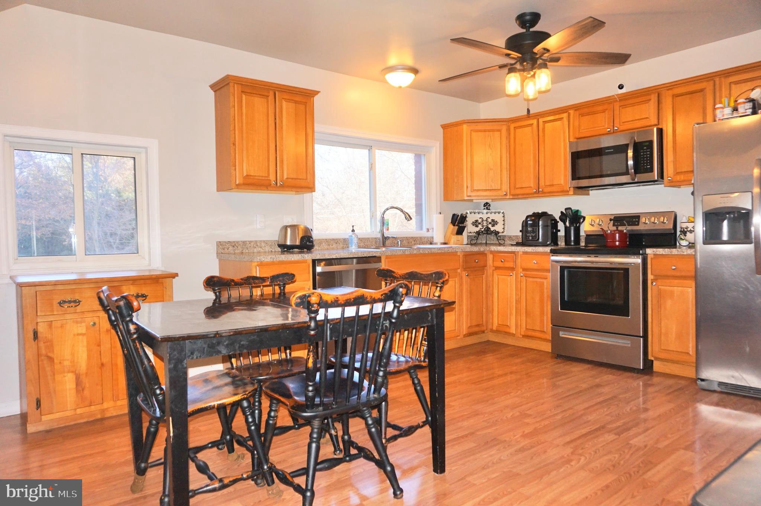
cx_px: 380
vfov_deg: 53.1
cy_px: 253
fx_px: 507
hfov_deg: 73.8
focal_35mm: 24
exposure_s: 1/160
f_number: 4
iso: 500
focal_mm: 16
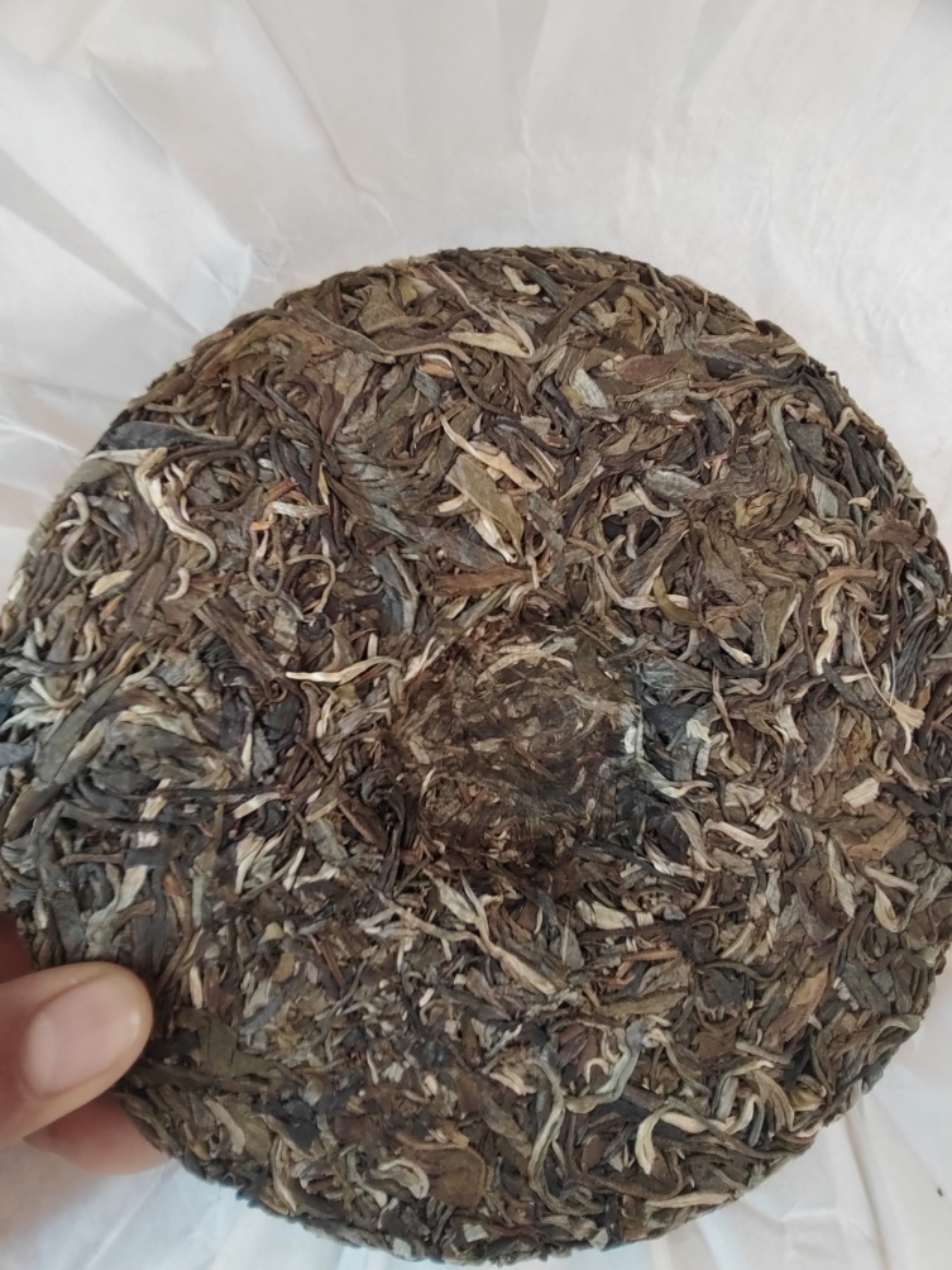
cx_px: 497
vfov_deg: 91.0
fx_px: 623
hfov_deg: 74.7
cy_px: 647
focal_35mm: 17
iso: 170
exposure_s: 1/33.3
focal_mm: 1.68
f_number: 2.2
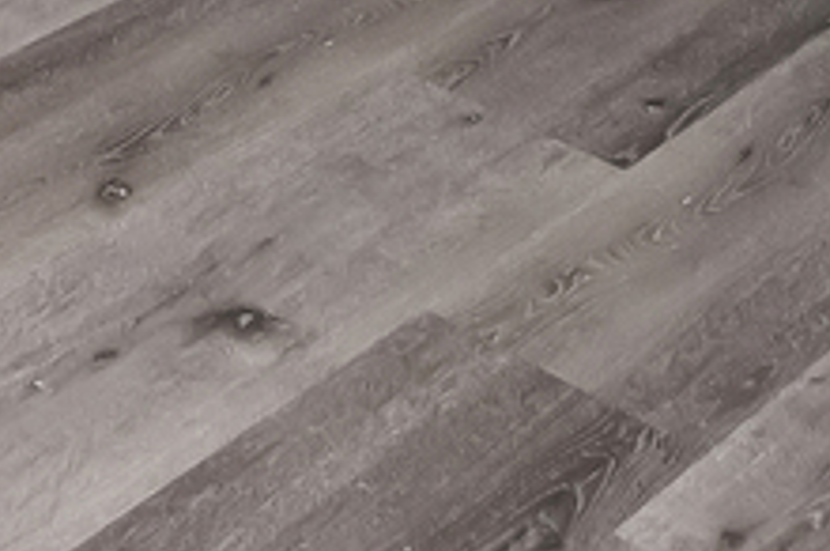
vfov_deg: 8.4
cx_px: -645
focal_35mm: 118
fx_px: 2717
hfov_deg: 15.1
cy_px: -1423
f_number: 10
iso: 100
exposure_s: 1/10
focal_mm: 16
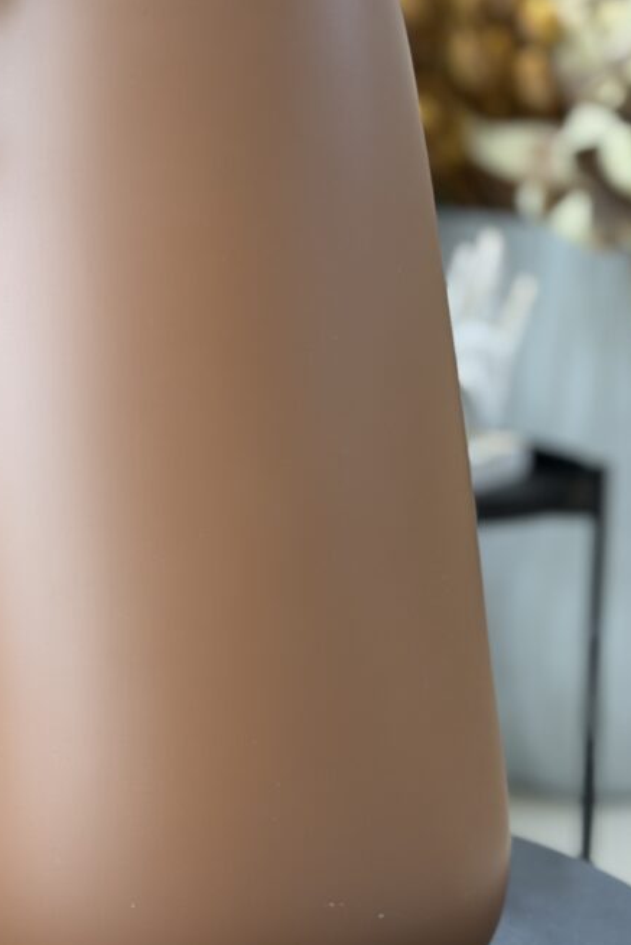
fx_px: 2050
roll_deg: -1.4
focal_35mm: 78
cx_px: 142
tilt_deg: -7.1
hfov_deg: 17.4
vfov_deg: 25.9
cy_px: 388
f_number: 1.78
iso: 160
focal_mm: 6.76
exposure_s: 1/60
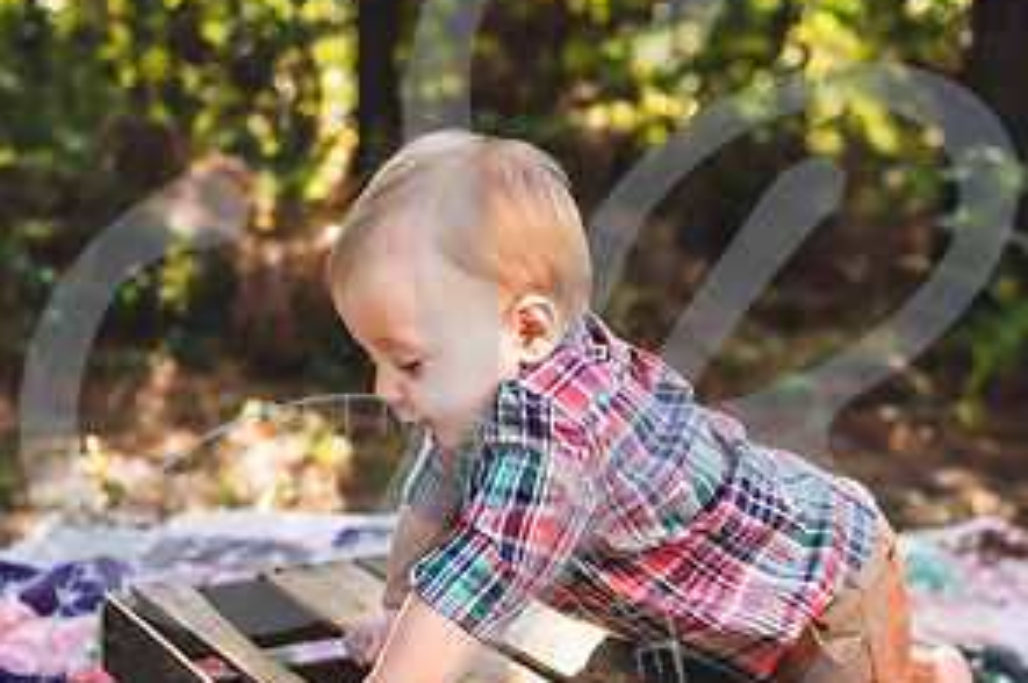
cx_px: 519
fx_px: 1569
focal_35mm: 55
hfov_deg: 36.3
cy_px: 453
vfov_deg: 24.4
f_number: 2.8
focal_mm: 36
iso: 100
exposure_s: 1/160
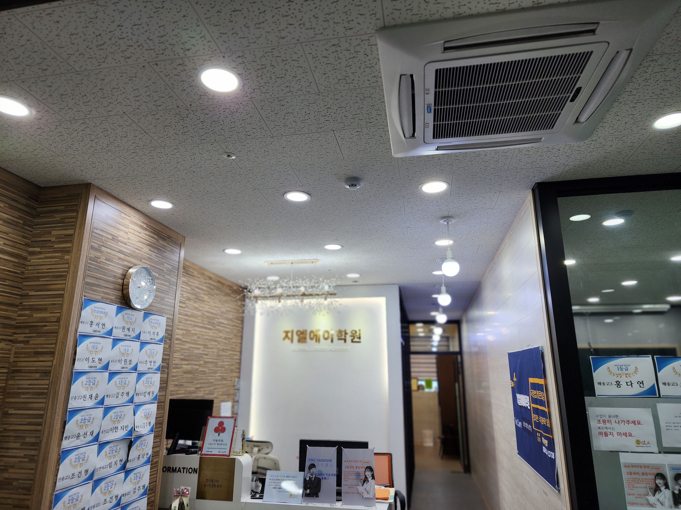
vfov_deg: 58.9
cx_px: 340
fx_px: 452
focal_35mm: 23
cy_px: 255
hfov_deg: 73.9
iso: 64
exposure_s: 1/120
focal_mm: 6.4
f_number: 1.8
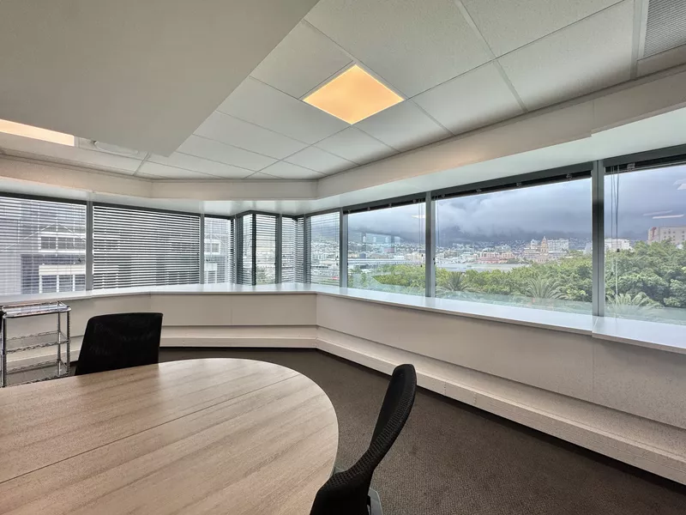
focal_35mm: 14
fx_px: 277
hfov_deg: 102.1
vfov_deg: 85.7
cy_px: 258
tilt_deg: +1.1
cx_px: 343
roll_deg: -0.8
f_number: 2.2
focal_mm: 2.22
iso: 40
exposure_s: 1/211
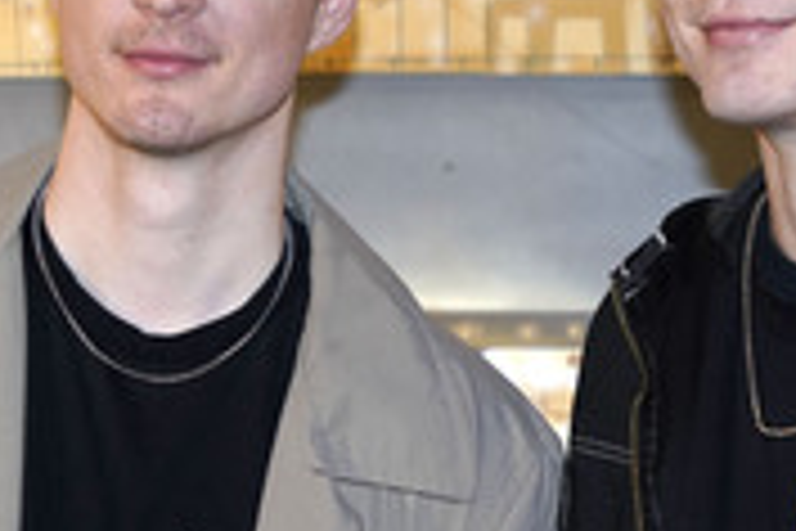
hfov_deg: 9.8
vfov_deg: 6.6
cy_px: 180
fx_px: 4621
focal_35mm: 209
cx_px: 501
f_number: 4.5
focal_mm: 82
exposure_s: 1/60
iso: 640
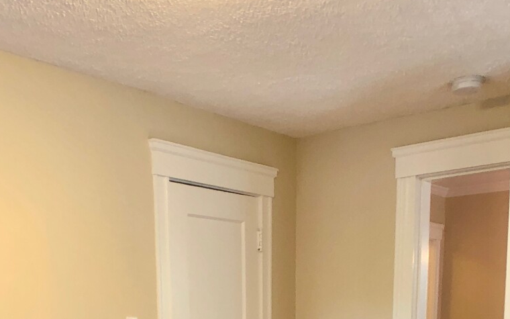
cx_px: 207
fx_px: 1112
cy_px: 463
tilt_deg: -10.3
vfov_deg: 15.2
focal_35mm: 80
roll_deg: +1.9
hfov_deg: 25.8
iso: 50
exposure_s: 1/30
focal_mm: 3.99
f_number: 1.8
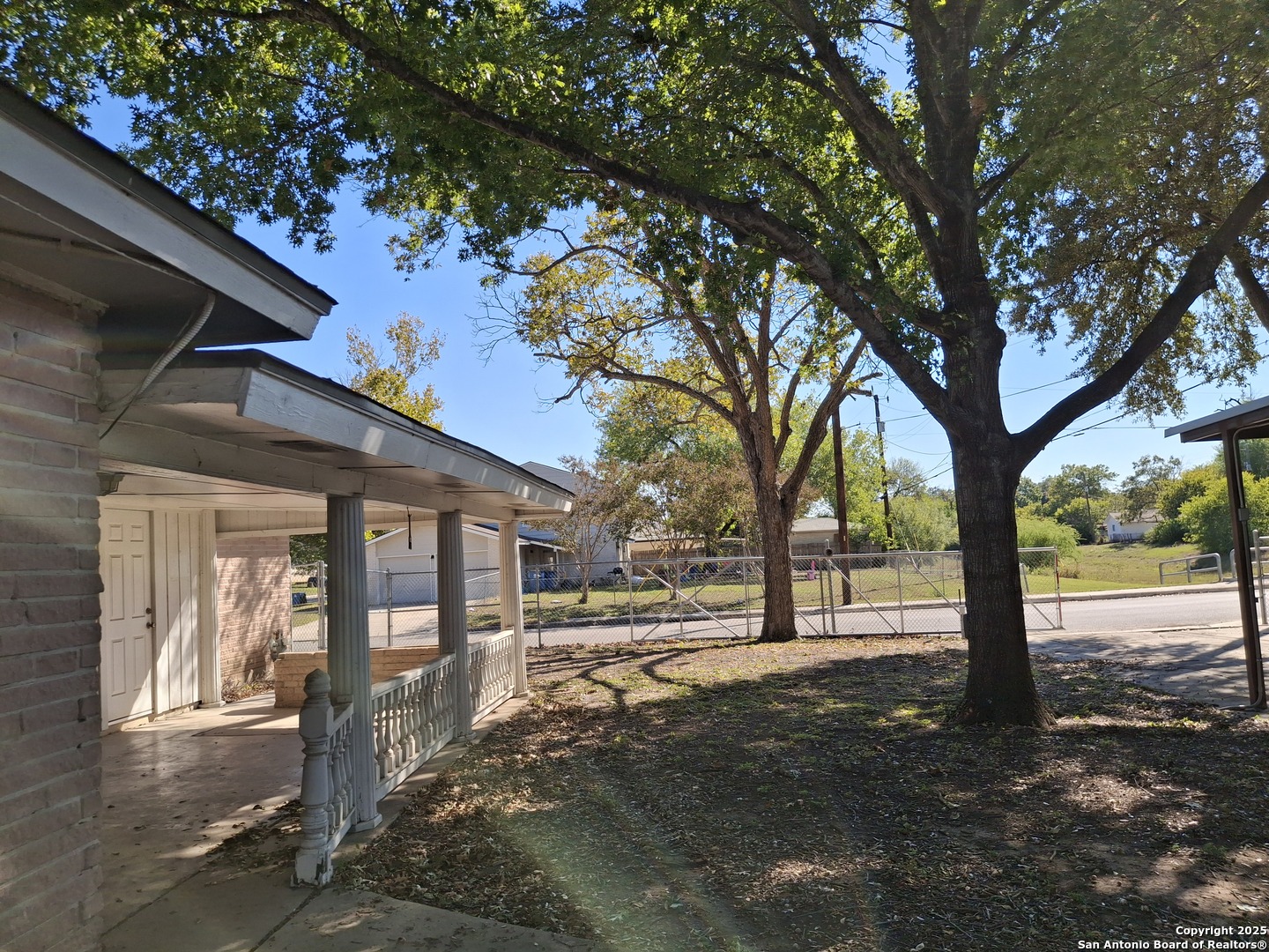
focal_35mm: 25
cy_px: 476
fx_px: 916
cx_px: 634
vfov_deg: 54.9
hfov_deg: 69.4
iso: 32
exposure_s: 1/1905
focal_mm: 4.69
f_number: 1.8
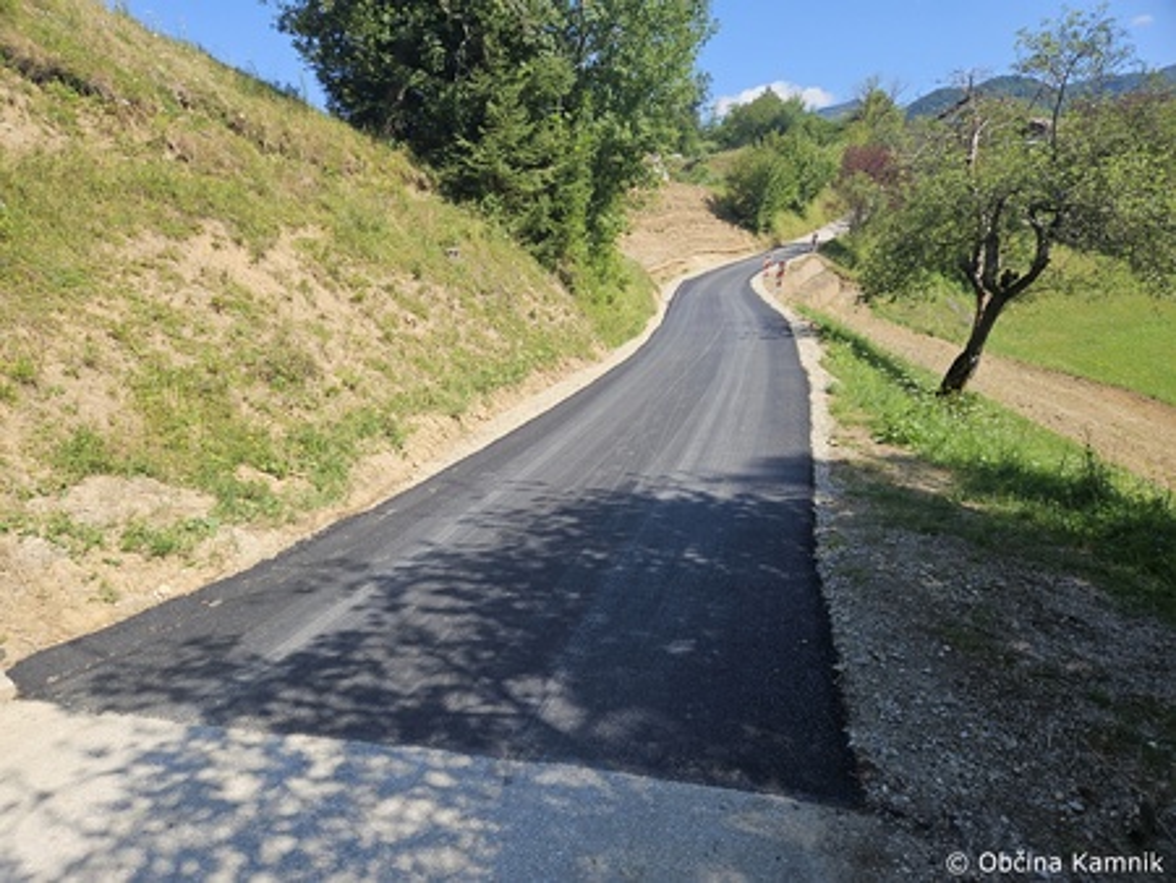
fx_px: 782
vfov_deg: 58.9
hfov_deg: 73.9
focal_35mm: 23
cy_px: 442
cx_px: 588
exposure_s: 1/1132
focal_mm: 5.4
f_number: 1.8
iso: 25
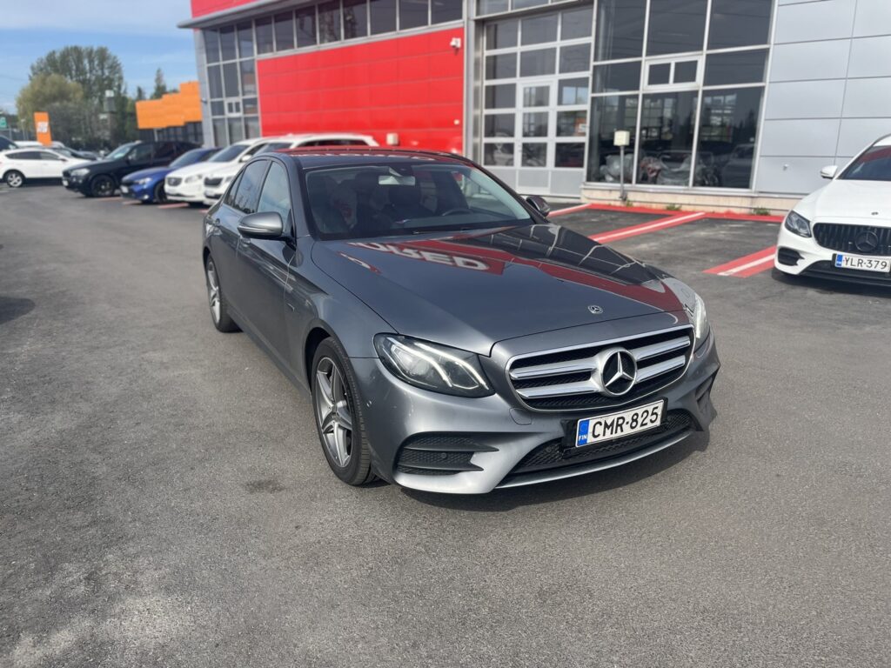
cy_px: 334
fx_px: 669
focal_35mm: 26
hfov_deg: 67.3
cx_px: 446
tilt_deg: -15.9
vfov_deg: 53.1
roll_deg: +0.2
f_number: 1.6
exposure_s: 1/2571
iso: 50
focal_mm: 5.1
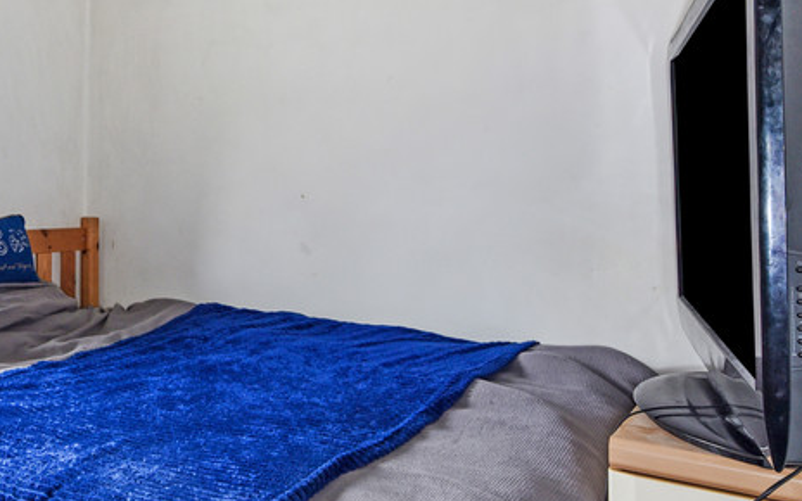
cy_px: 214
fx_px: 787
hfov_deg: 50.4
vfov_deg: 35.3
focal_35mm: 36
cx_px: 149
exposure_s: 1/8
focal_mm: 16
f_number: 8
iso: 400
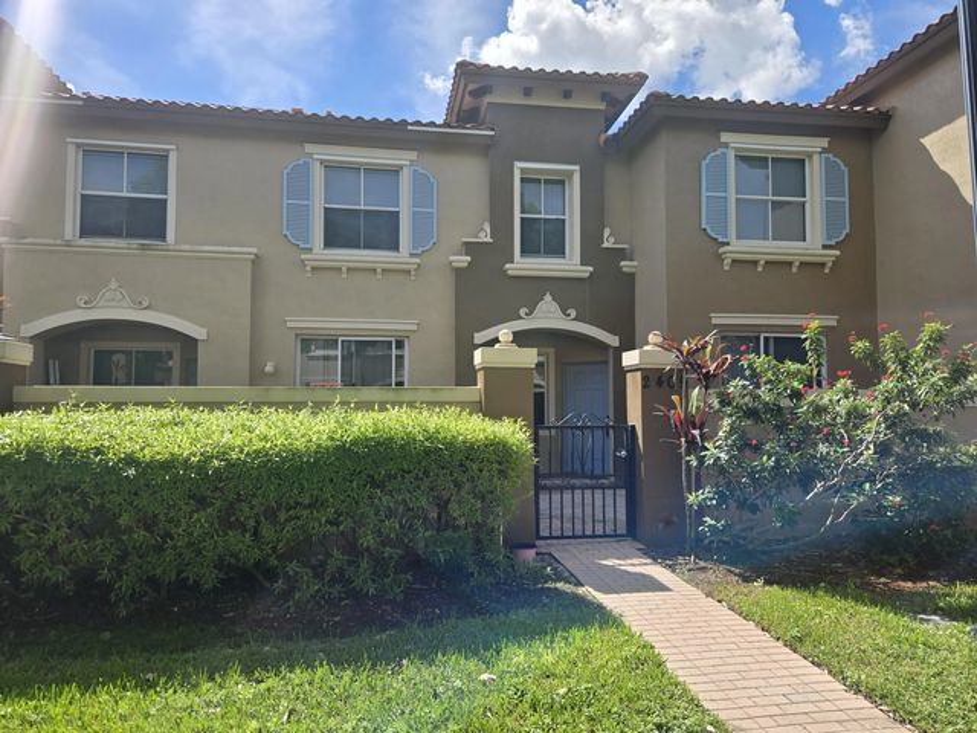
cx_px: 488
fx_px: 649
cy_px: 366
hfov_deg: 73.9
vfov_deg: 58.9
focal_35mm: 23
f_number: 1.8
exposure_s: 1/1645
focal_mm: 5.4
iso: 25
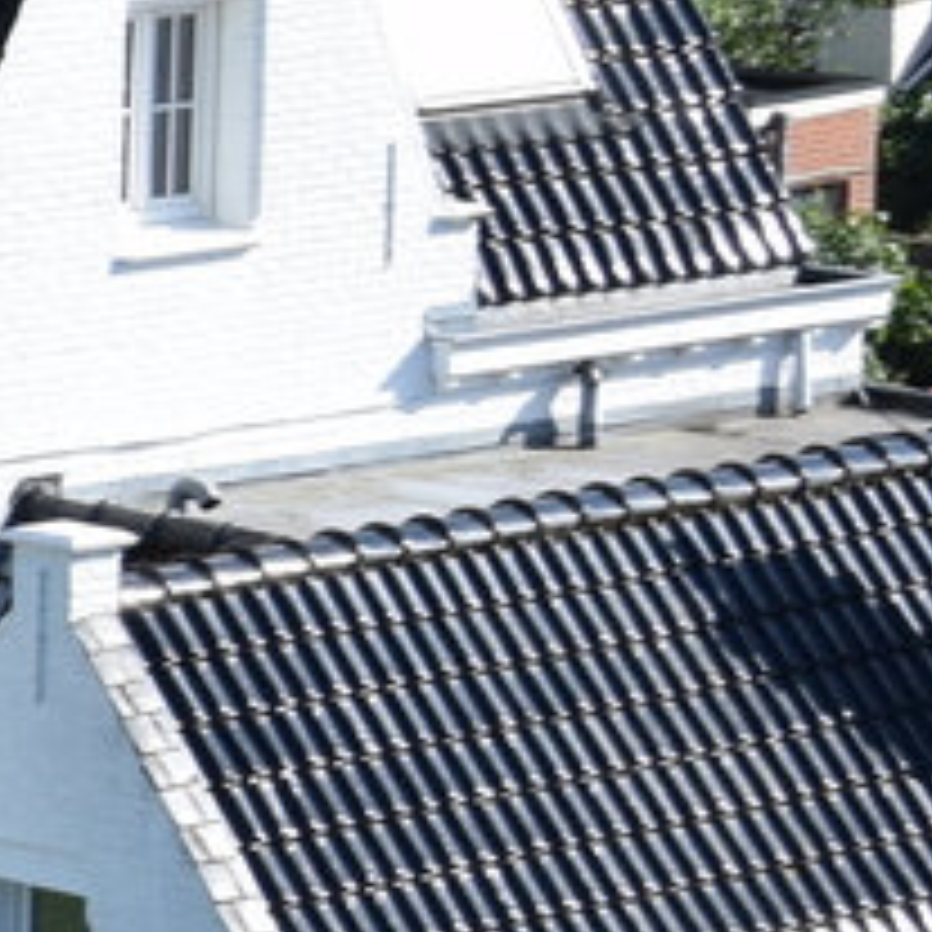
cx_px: -2098
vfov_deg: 5.1
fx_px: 10518
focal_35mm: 345
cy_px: 25
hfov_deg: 4.8
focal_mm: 35
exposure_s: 1/320
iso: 200
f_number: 9
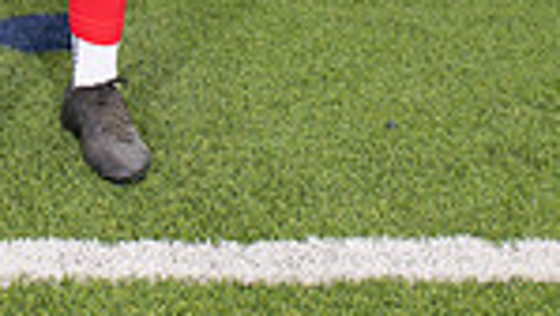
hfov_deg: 20.8
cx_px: 79
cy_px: -436
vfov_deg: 10.4
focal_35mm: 101
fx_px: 1501
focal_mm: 32
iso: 125
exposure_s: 1/400
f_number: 7.1
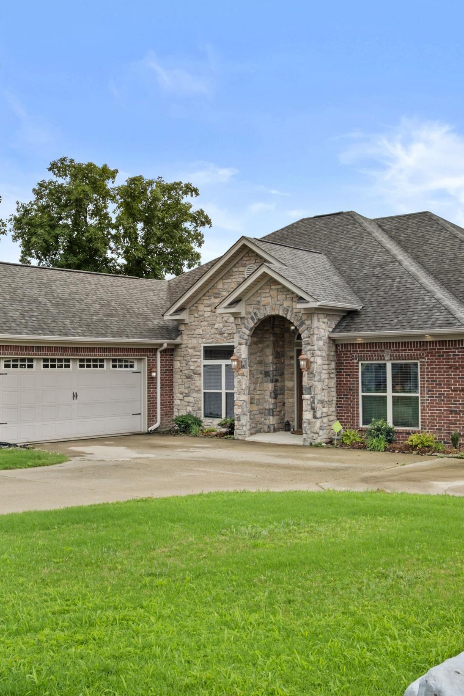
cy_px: 348
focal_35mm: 38
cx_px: 219
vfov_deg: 50.7
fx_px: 734
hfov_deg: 35.1
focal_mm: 16.6
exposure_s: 1/100
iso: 400
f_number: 8
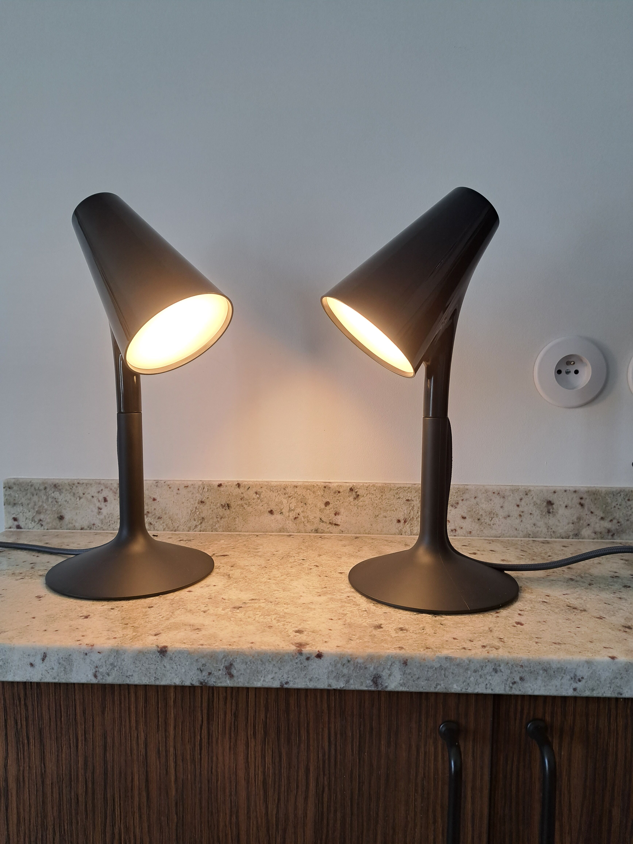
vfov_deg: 71.6
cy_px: 422
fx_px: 585
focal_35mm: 24
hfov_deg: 56.8
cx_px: 316
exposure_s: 1/100
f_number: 1.8
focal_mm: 5.23
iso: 50
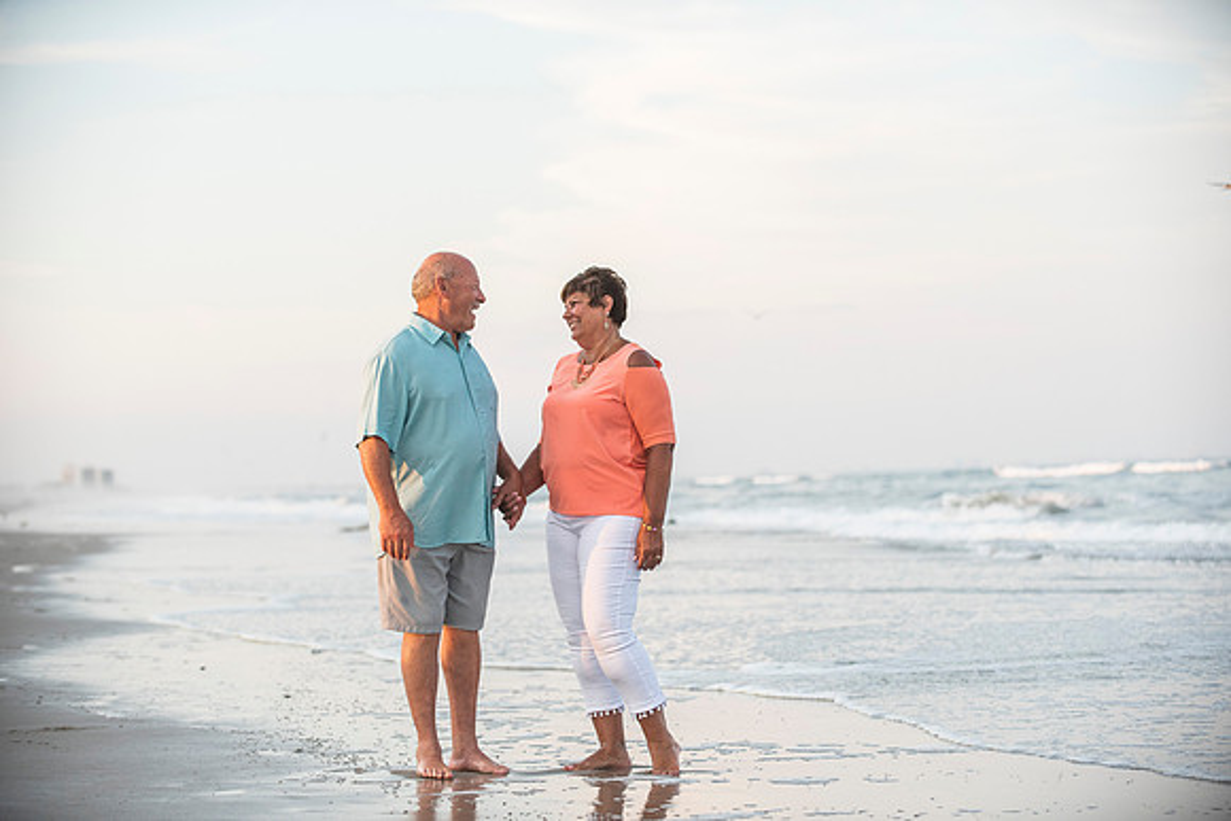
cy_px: 410
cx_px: 616
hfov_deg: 21.5
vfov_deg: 14.4
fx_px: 3249
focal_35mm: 95
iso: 800
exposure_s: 1/2000
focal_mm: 95
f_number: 3.5
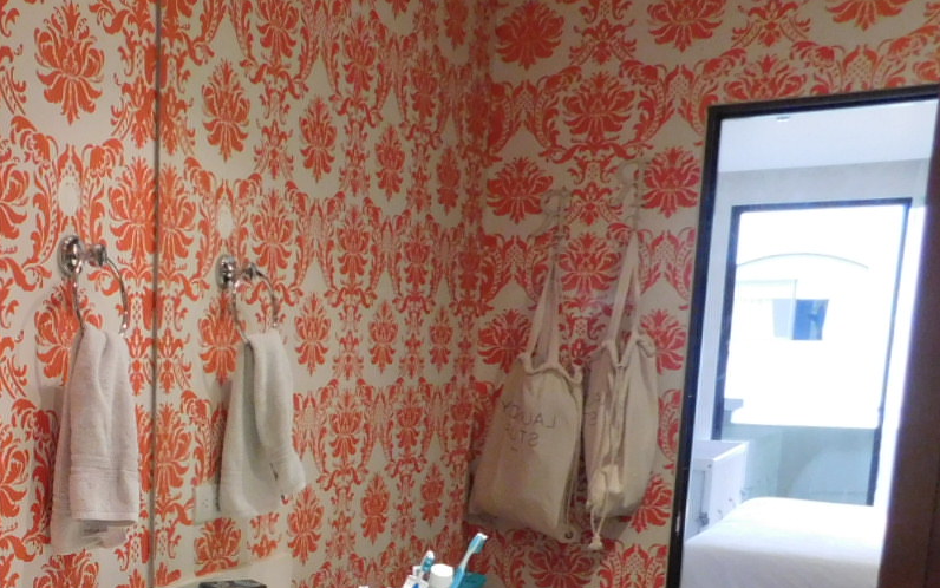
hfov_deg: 37.6
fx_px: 1256
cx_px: 52
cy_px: 575
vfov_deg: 25.2
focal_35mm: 49
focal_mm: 4
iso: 400
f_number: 3
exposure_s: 1/20
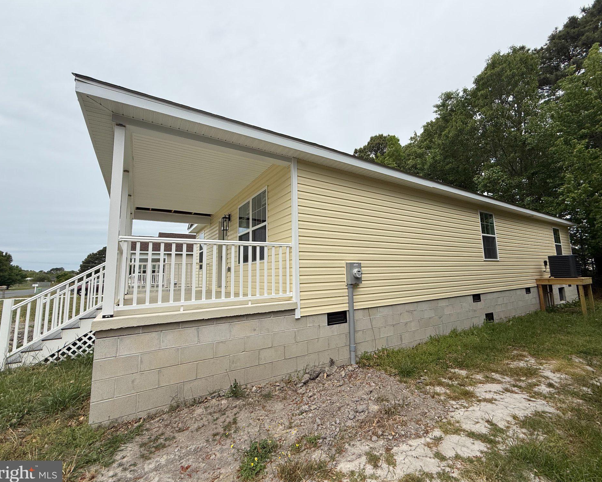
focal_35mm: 15
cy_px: 239
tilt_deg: +8.5
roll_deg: +1.5
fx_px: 267
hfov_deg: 96.8
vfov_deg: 84.0
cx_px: 312
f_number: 2.2
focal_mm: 2.22
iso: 50
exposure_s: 1/2092
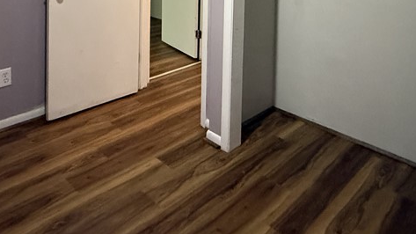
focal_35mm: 33
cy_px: -51
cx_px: 194
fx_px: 364
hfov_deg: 59.4
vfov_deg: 30.1
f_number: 2.2
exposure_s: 1/60
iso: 800
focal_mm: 2.22
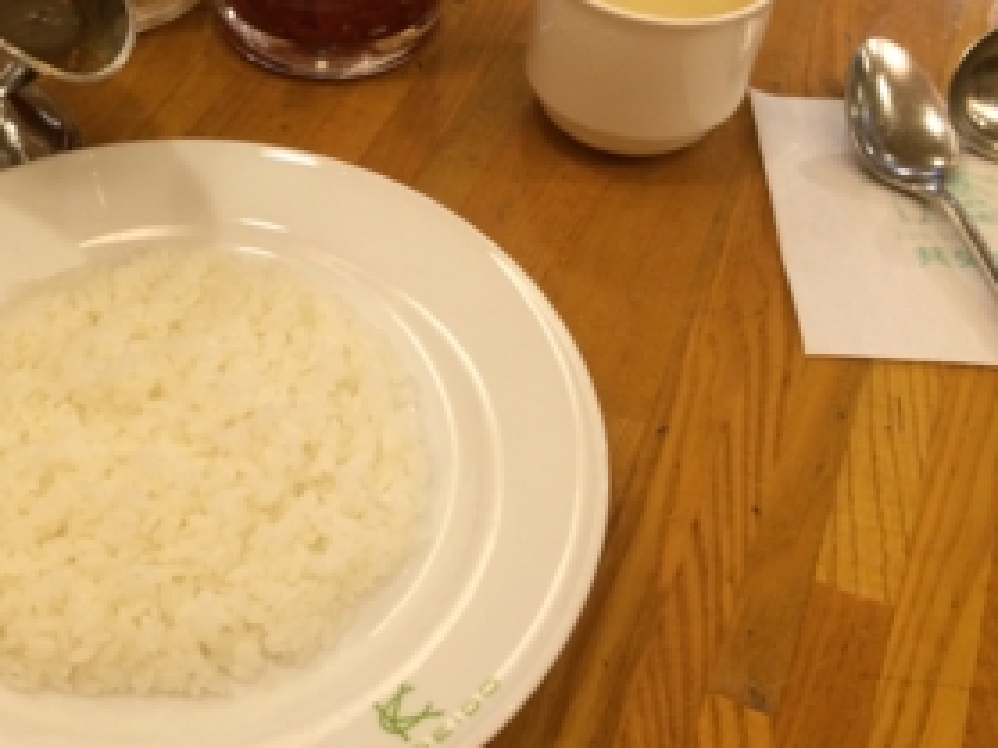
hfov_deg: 43.2
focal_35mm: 43
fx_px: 1239
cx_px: 329
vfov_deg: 33.5
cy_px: 333
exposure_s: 1/33
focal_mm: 4.12
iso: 200
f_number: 2.2
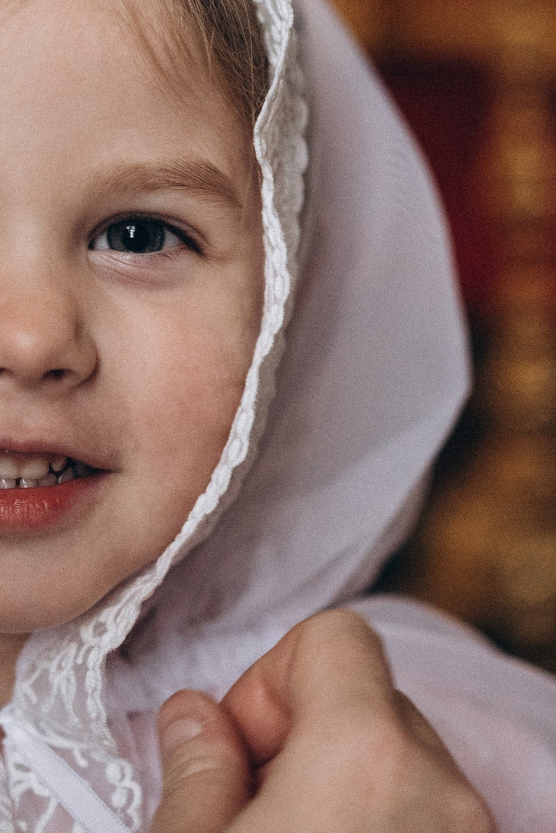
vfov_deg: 21.1
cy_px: 131
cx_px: 168
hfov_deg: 14.4
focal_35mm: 95
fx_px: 2201
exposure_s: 1/250
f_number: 1.8
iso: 1600
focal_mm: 35
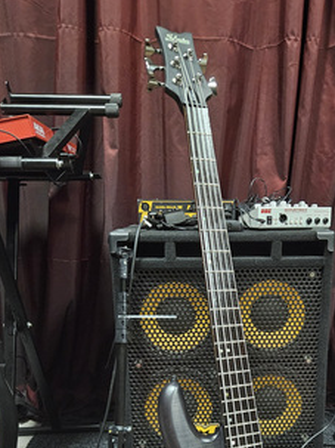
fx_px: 491
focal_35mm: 38
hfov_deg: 37.3
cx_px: 224
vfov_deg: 46.6
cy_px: 353
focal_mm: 5.4
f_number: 1.8
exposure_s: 1/25
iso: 1000
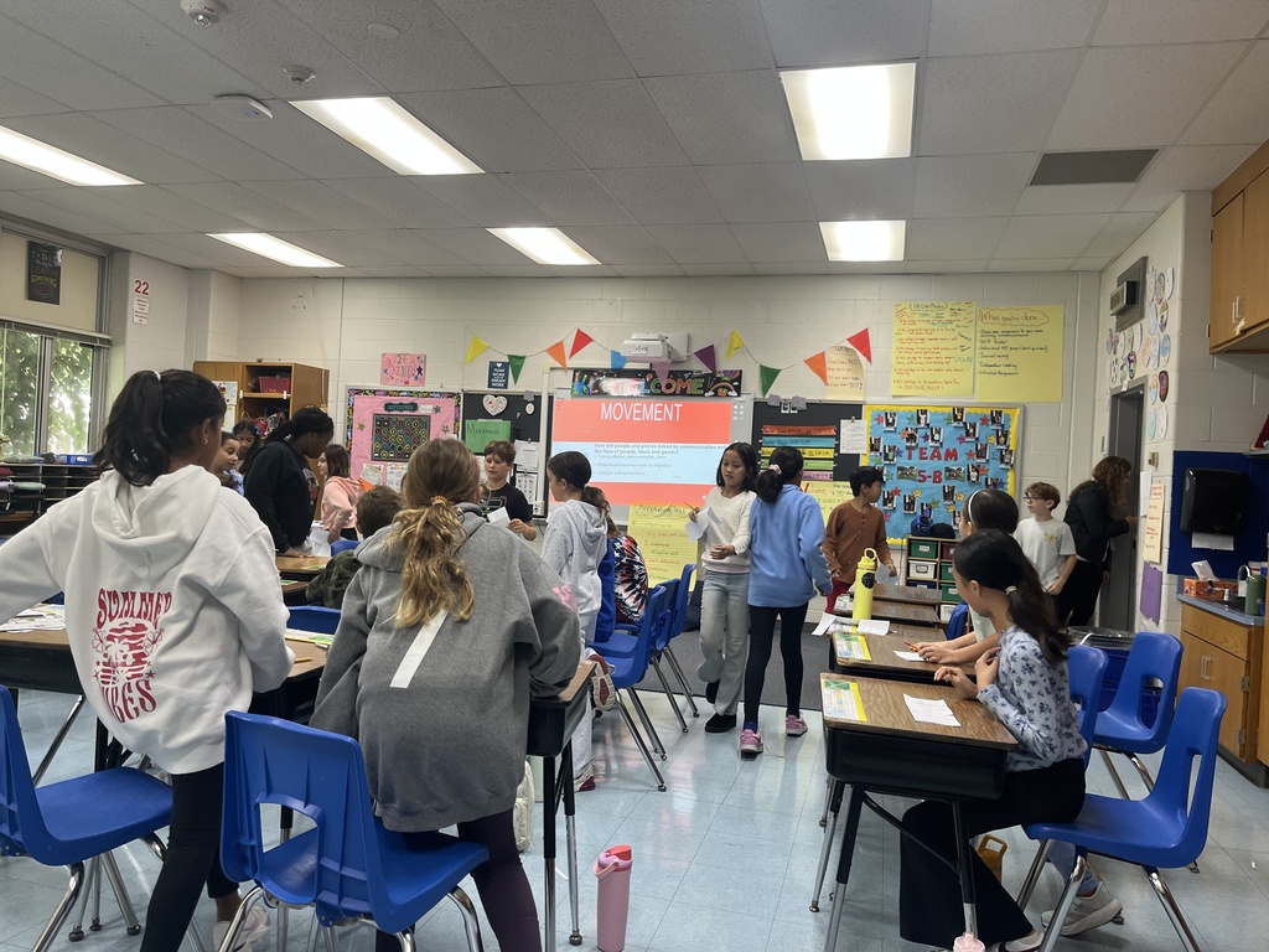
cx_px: 634
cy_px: 476
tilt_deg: +0.0
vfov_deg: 53.1
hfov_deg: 67.3
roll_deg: -3.0
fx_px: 953
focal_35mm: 26
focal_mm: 5.1
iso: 64
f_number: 1.6
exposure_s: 1/60
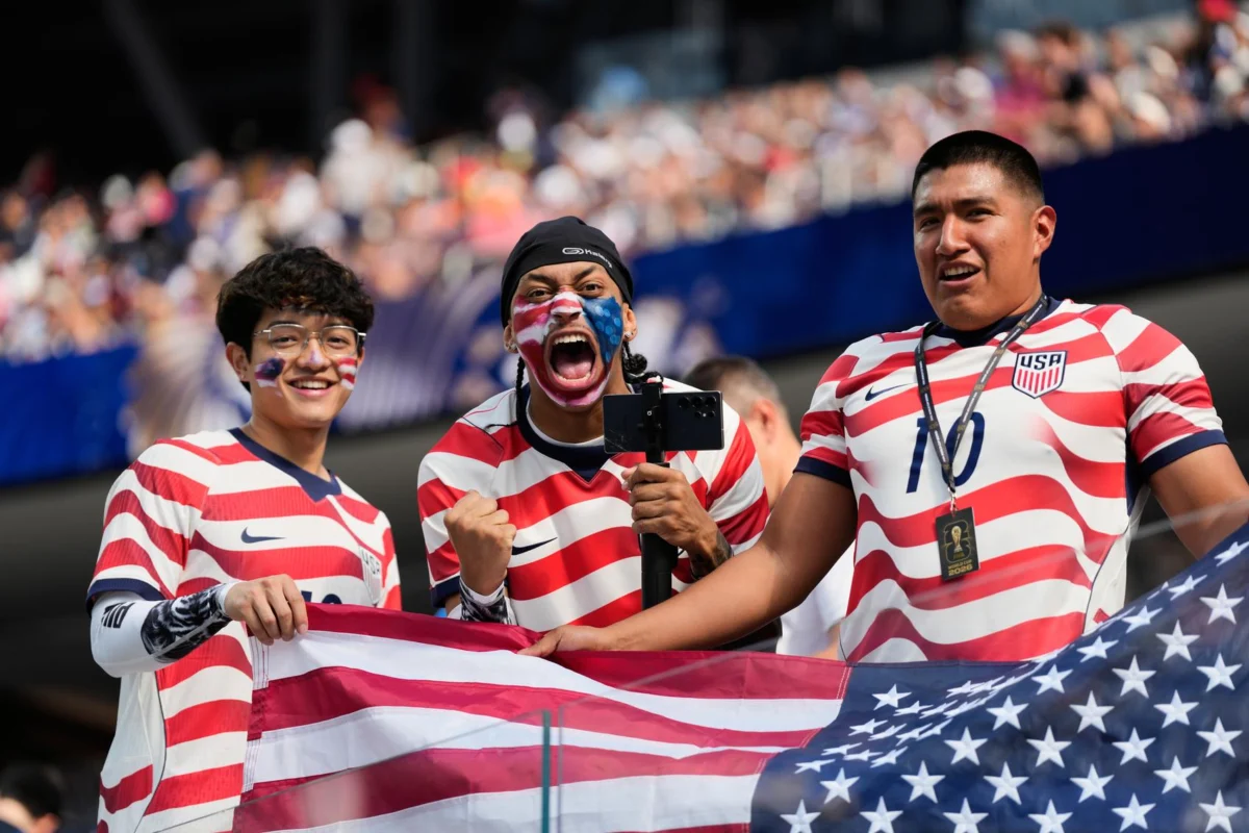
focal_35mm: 147
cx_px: 624
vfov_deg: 9.3
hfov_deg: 14.0
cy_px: 416
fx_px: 5100
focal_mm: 147
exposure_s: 1/1250
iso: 200
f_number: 2.8
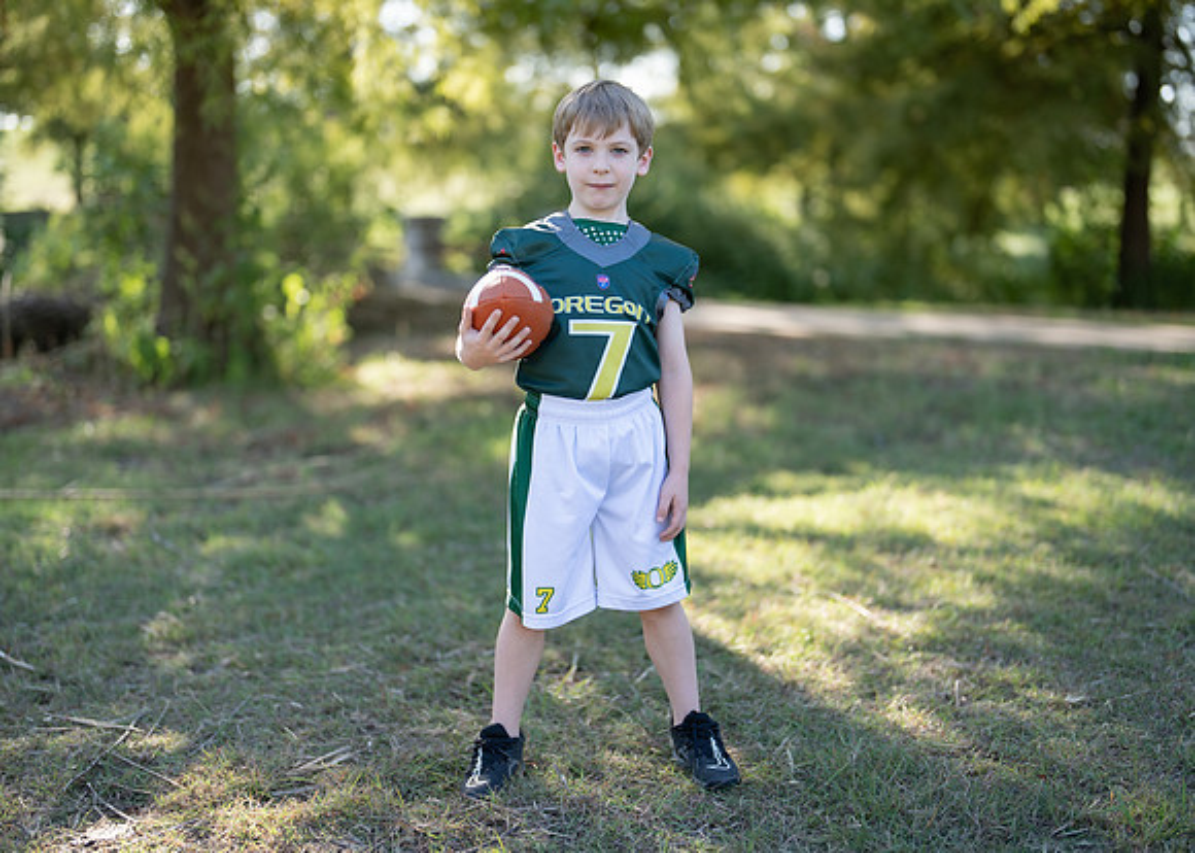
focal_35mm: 52
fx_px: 1778
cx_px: 598
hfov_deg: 37.2
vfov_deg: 27.0
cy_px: 426
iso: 100
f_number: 1.2
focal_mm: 50
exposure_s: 1/1250
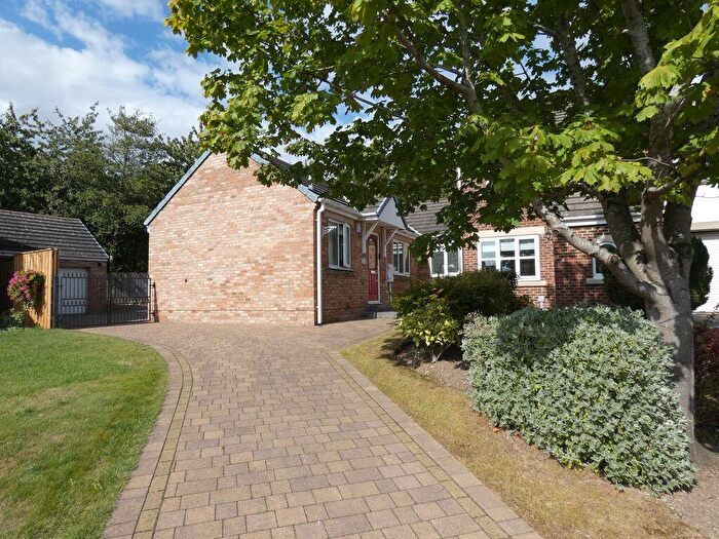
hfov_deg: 81.7
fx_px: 415
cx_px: 360
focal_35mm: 20
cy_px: 270
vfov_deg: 66.0
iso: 80
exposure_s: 1/1000
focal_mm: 3.6
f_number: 3.5
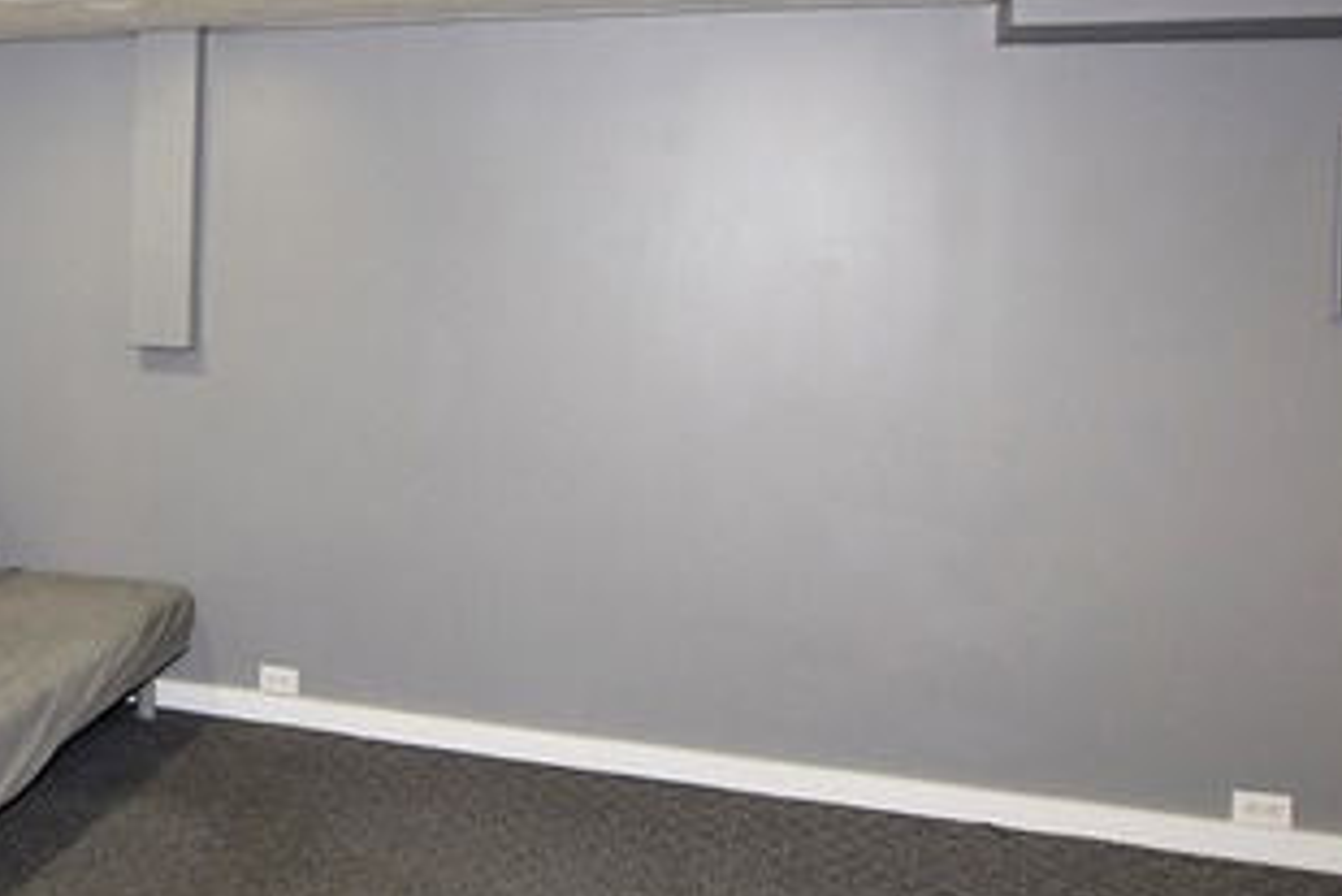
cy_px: 284
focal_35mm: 34
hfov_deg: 52.1
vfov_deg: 38.4
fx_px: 1269
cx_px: 264
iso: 800
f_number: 4
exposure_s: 1/60
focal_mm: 11
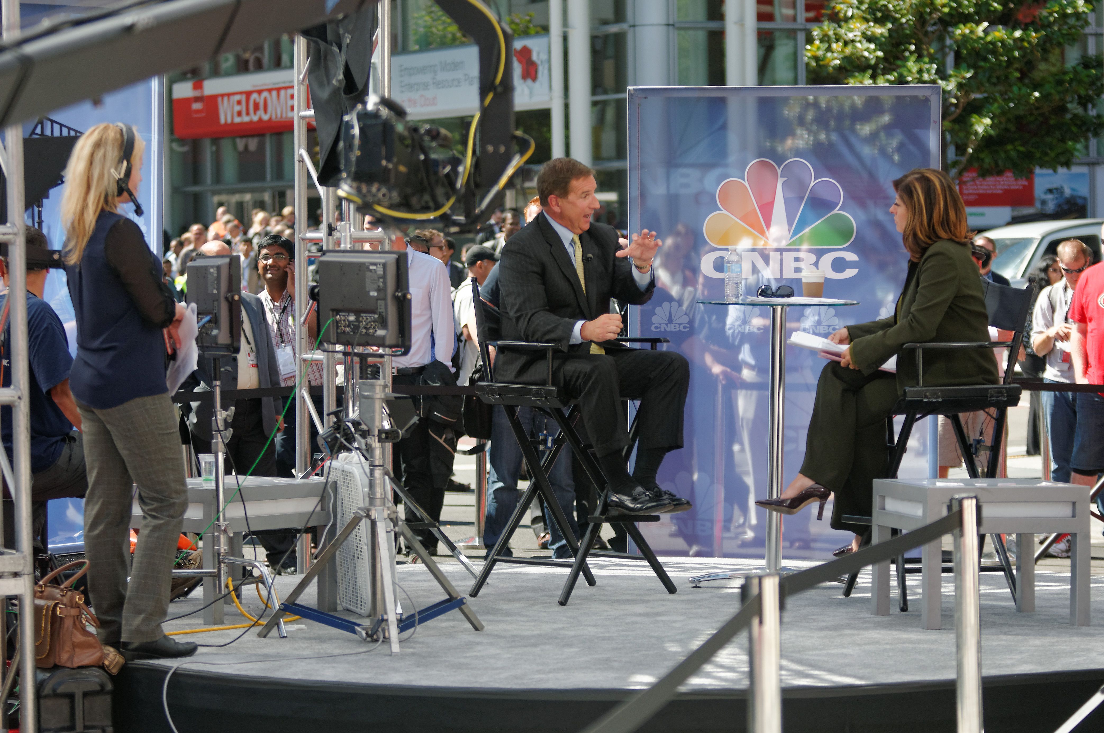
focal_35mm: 105
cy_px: 366
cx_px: 552
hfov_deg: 19.5
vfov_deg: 13.0
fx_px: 3215
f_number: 2.8
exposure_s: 1/1000
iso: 200
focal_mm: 70
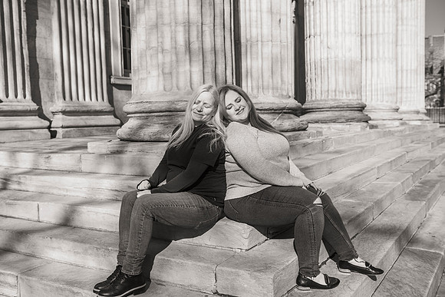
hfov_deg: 51.6
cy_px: 143
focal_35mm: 37
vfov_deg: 35.8
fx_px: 460
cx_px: 215
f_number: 4
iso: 250
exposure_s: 1/4000
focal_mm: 36
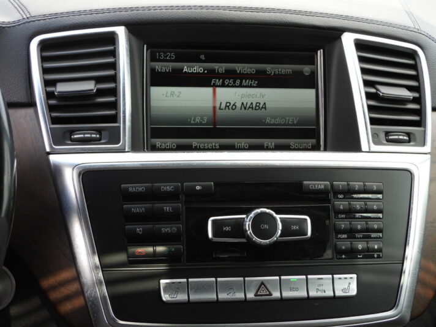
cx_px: 218
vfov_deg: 18.4
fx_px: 1008
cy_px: 164
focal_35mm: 80
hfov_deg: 24.4
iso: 100
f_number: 3.5
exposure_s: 1/100
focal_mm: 14.4
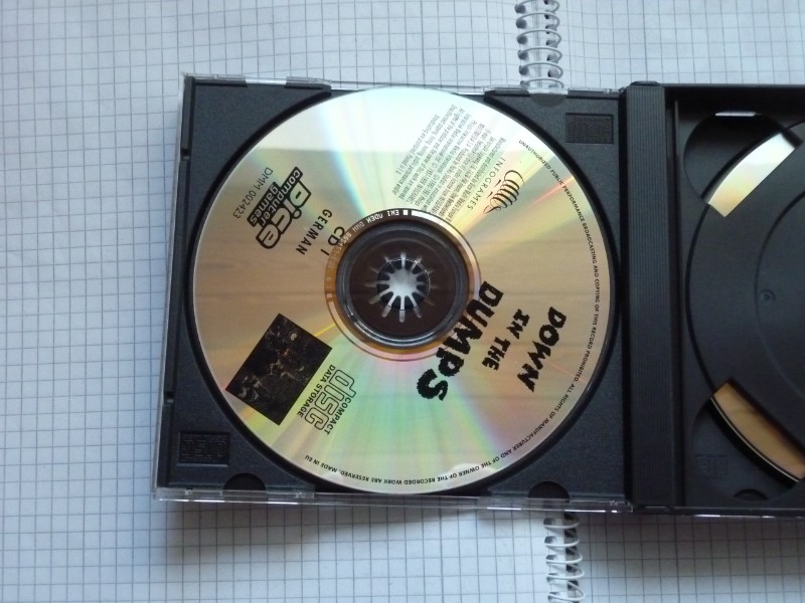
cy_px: 302
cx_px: 402
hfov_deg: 39.7
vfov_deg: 30.3
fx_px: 1116
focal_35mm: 48
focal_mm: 8.6
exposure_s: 1/40
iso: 800
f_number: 4.3
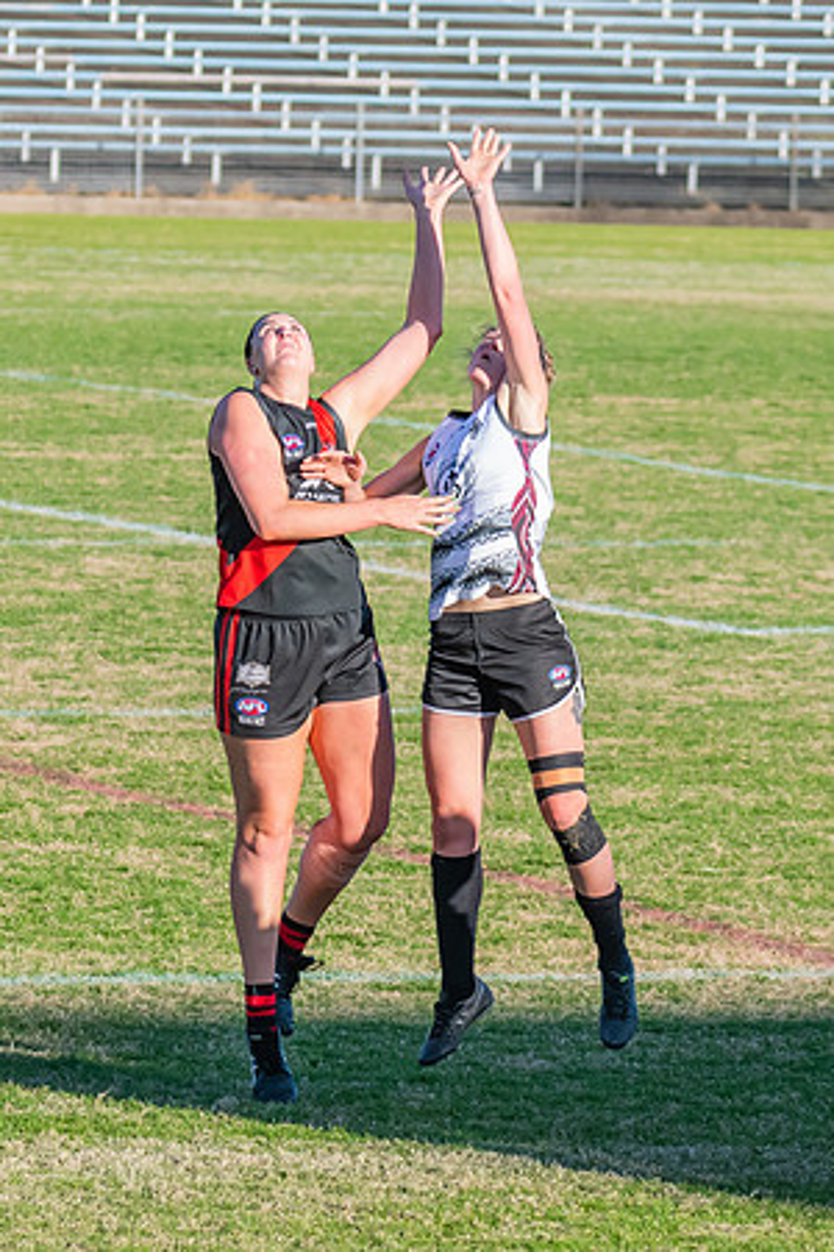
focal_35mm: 391
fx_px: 13576
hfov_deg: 3.5
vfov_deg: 5.3
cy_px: 572
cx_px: 324
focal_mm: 170
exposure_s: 1/1250
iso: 800
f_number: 7.1
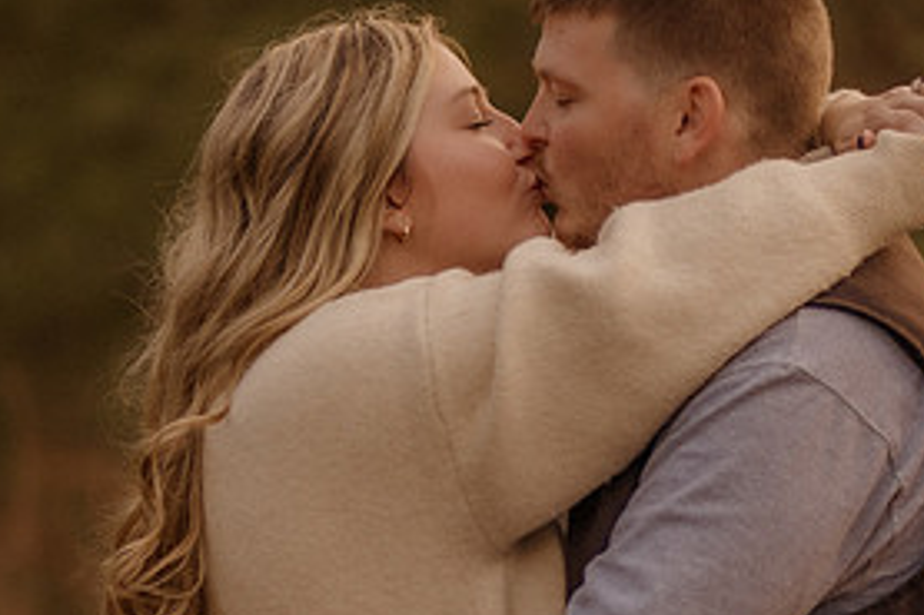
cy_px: 479
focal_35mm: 265
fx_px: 6797
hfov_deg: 7.8
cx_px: 449
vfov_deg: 5.2
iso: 320
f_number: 1.4
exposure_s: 1/1000
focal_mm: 85
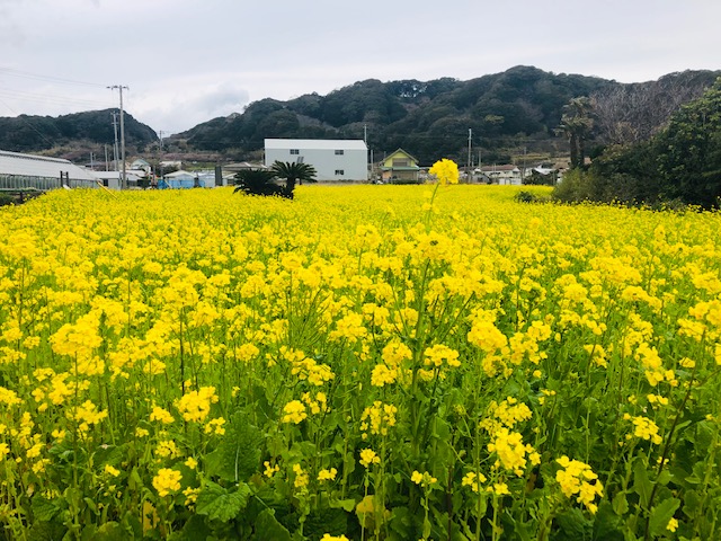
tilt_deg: -7.2
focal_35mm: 28
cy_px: 270
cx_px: 360
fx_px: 583
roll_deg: +0.2
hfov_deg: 63.4
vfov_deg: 49.7
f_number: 1.8
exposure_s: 1/906
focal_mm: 3.99
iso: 20
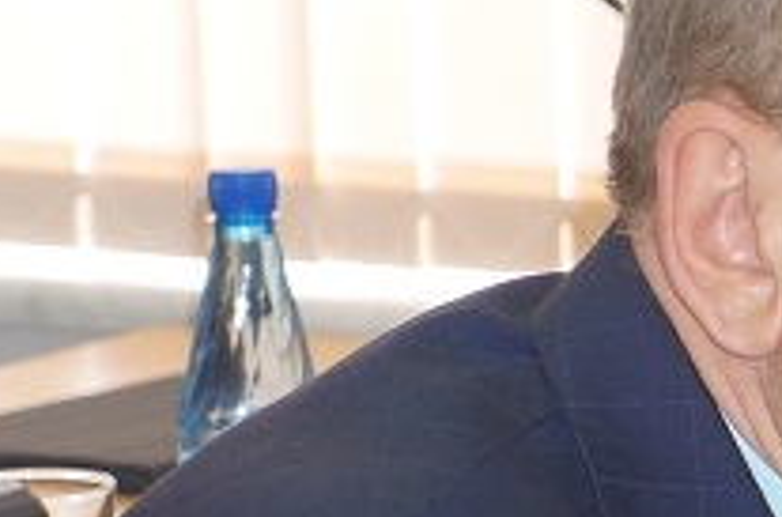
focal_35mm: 408
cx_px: 1662
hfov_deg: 5.0
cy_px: 483
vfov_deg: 3.3
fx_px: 8853
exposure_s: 1/160
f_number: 5.6
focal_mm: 55
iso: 800
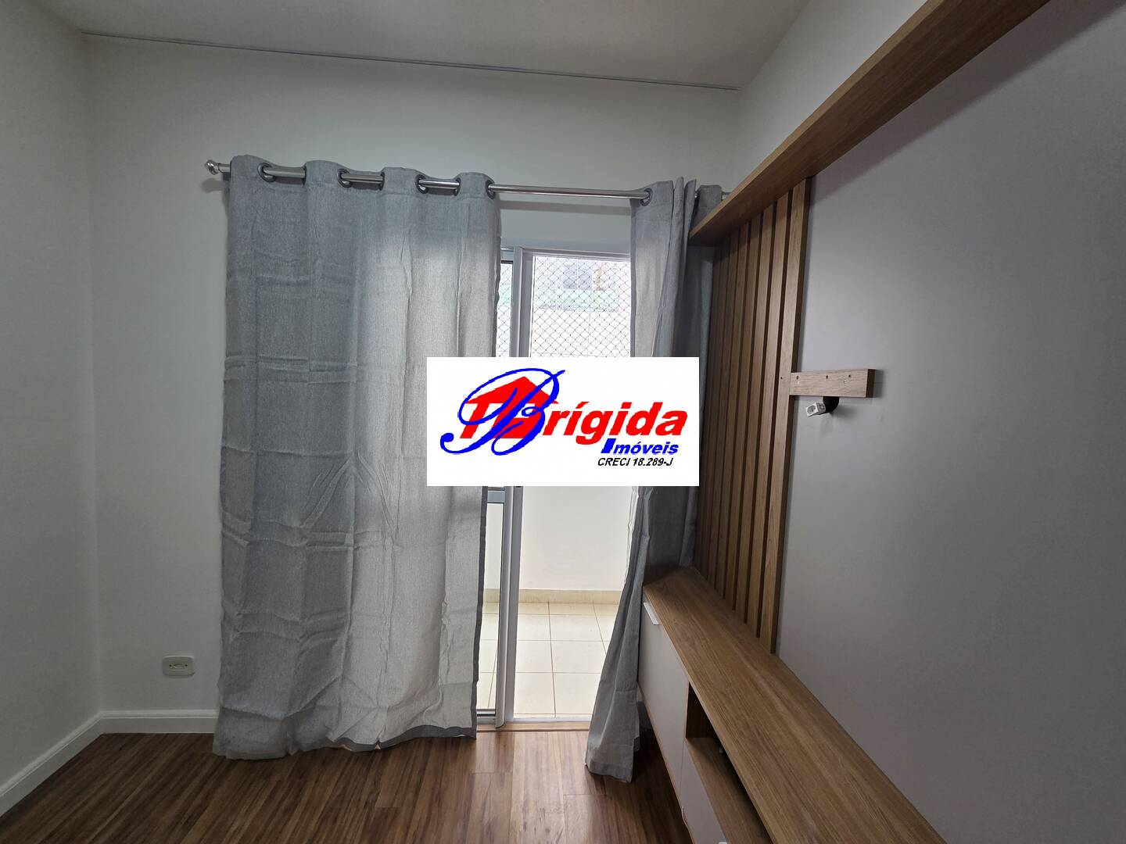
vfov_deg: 89.9
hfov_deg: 106.2
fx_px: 423
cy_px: 422
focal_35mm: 13
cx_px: 563
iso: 80
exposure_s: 1/120
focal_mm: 2.2
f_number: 2.2
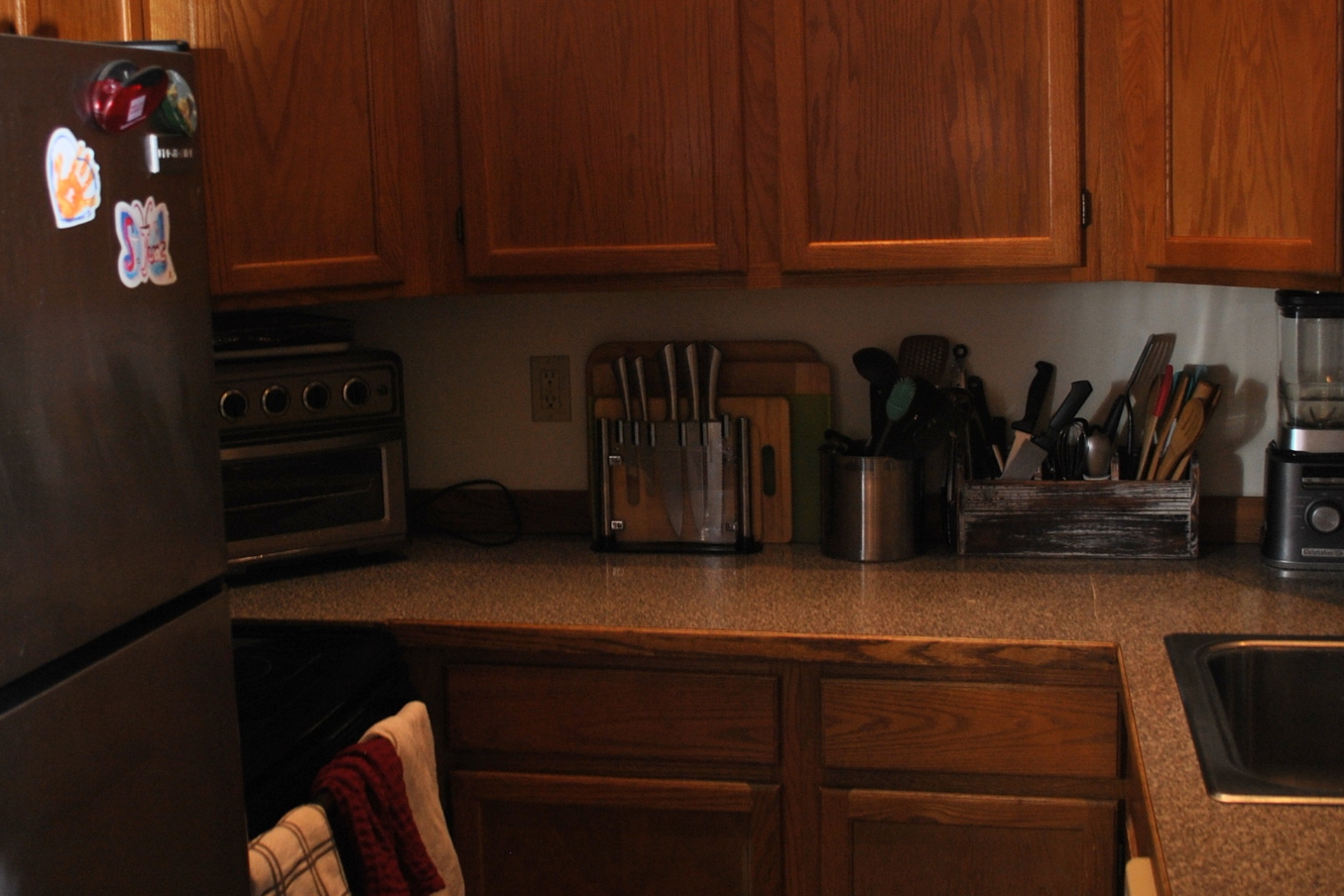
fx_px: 1718
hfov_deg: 42.7
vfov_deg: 29.2
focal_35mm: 46
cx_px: 620
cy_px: 392
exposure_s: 1/60
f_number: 3.5
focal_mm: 18
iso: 200
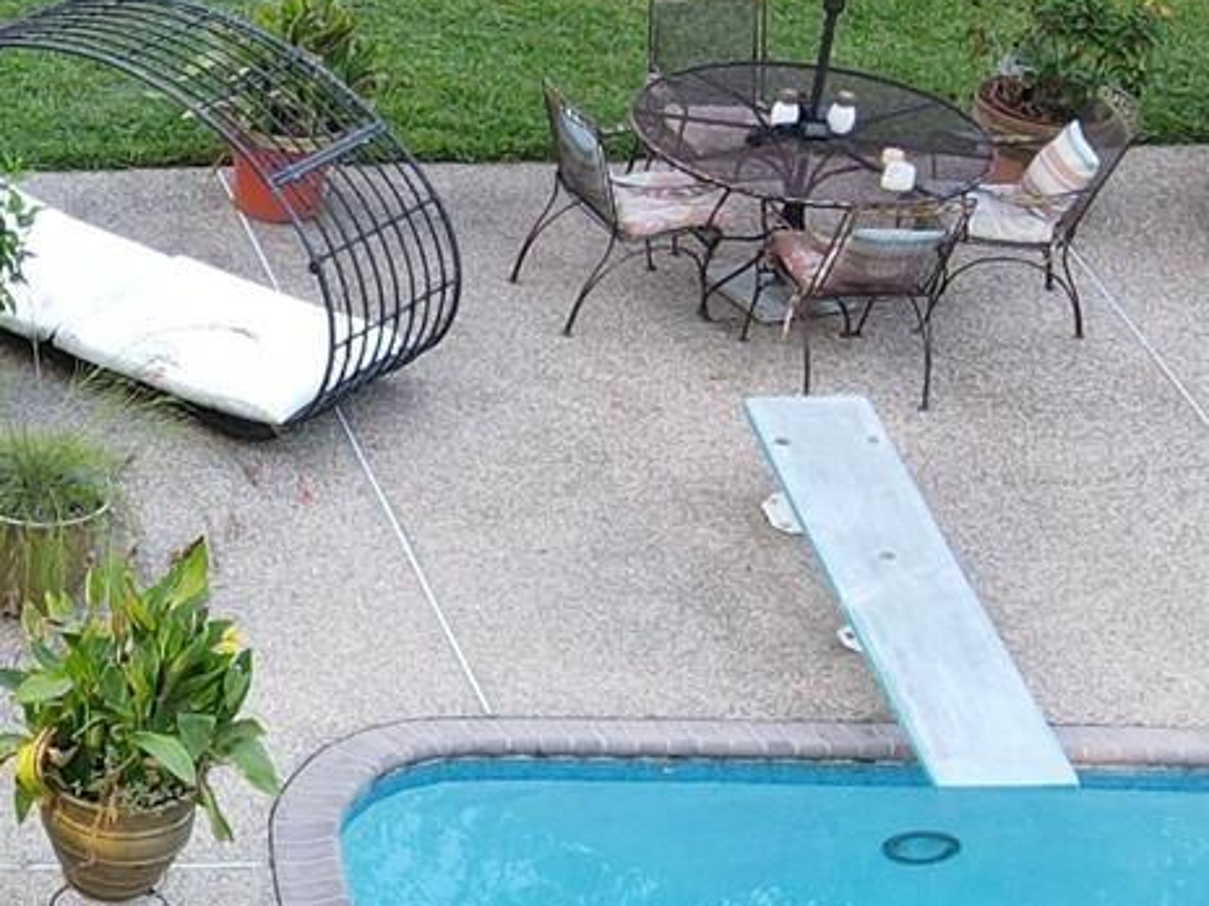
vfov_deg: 14.0
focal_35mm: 106
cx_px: -709
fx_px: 3702
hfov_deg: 16.5
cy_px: 505
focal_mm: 4.5
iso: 100
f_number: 2.8
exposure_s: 1/25
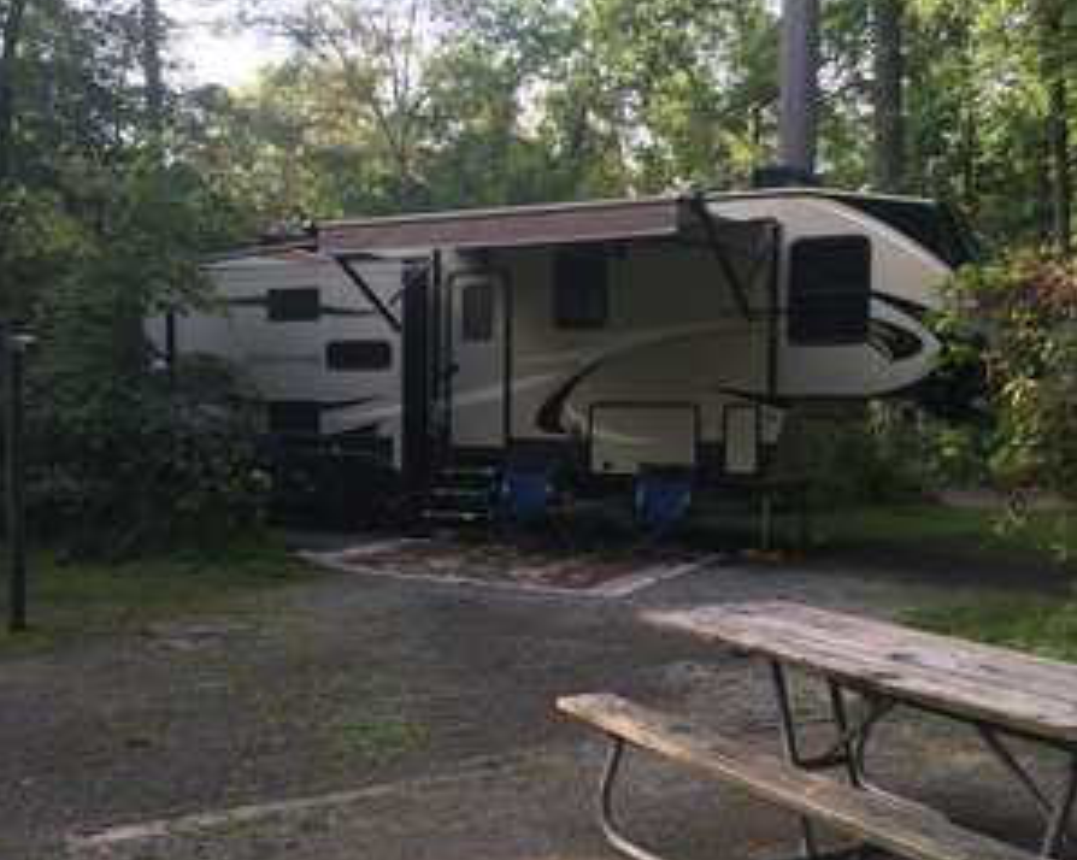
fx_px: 1210
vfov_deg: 39.1
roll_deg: +0.4
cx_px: 538
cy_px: 463
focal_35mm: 38
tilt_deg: -3.3
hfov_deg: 48.0
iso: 25
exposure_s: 1/144
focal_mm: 4.15
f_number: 2.2
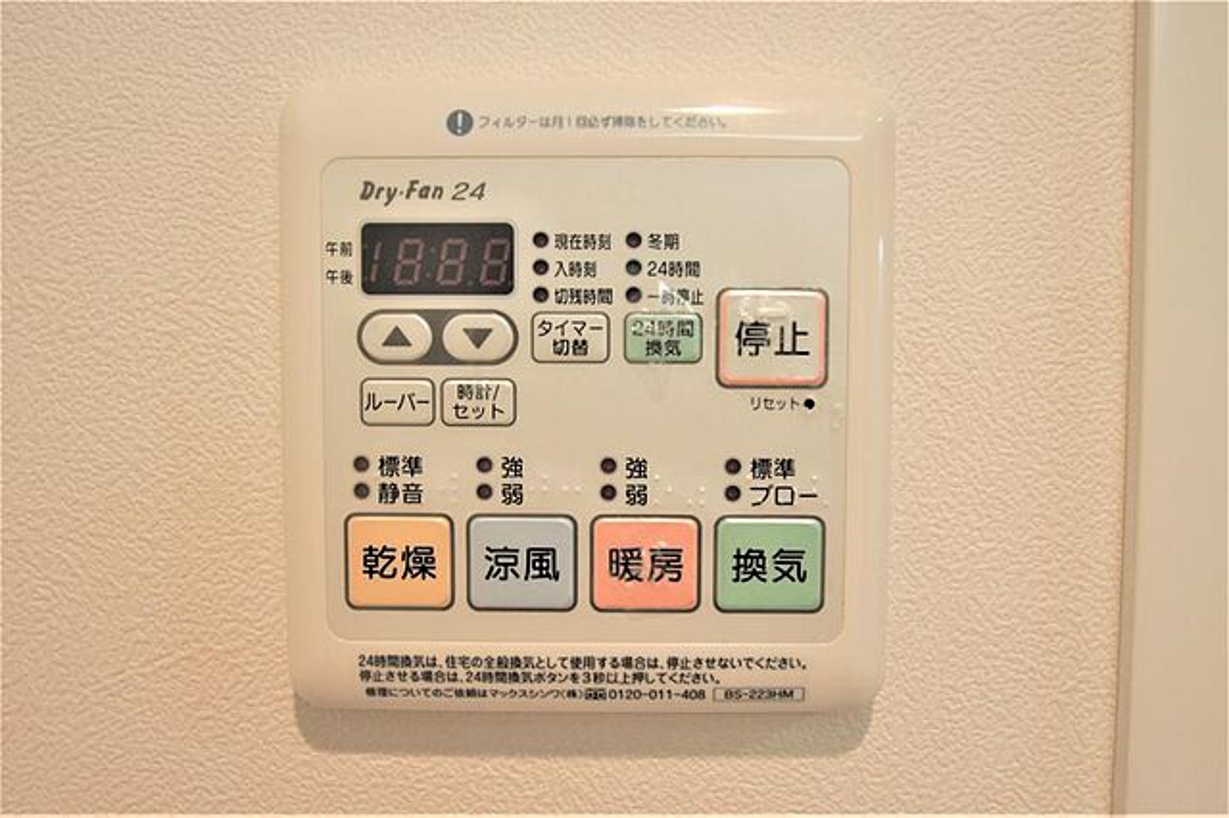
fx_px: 1228
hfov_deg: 53.2
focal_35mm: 36
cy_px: 409
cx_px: 614
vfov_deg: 36.8
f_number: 4.5
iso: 160
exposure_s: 1/40
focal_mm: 24
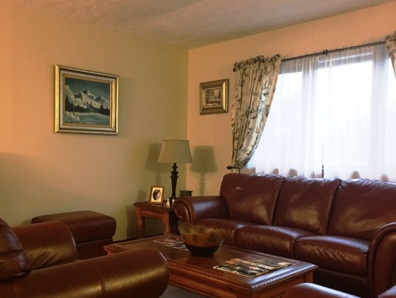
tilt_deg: -2.5
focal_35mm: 35
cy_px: 174
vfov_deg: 40.6
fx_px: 401
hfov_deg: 52.3
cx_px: 161
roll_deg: -2.1
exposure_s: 1/4
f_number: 2.2
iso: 80
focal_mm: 4.15
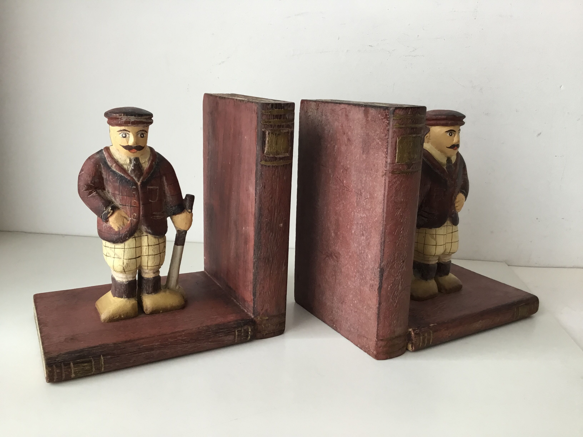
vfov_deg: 45.4
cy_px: 218
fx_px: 522
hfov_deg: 58.4
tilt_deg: -12.7
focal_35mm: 31
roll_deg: -0.6
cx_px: 292
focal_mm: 3.3
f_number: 2.4
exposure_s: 1/33
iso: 32
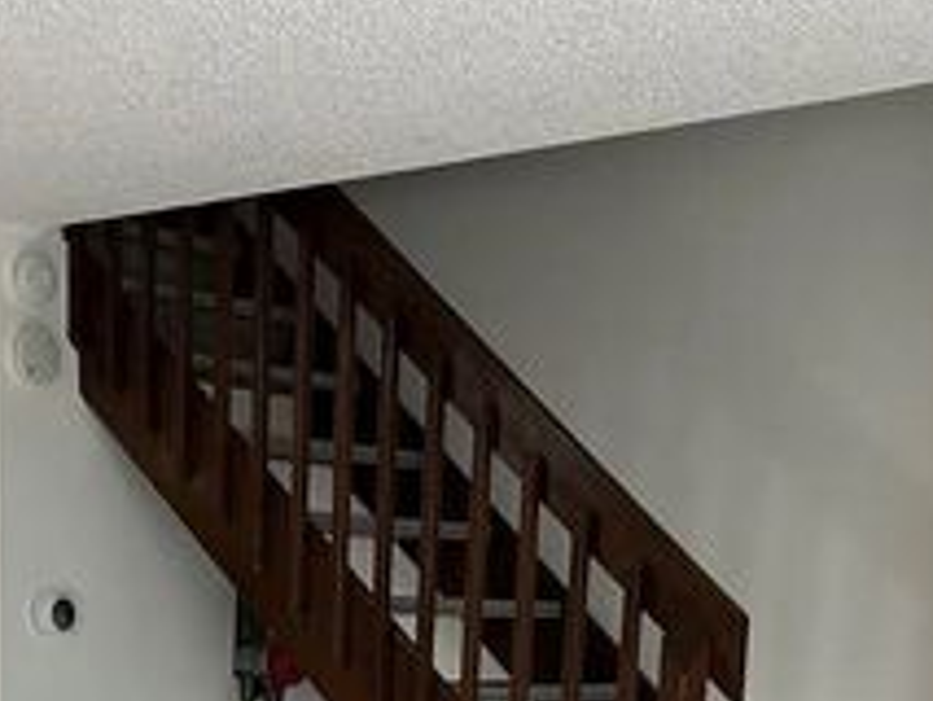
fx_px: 1942
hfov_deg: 27.0
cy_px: 951
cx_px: 368
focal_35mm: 72
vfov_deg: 18.8
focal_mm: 6.86
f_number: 1.78
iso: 250
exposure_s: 1/102
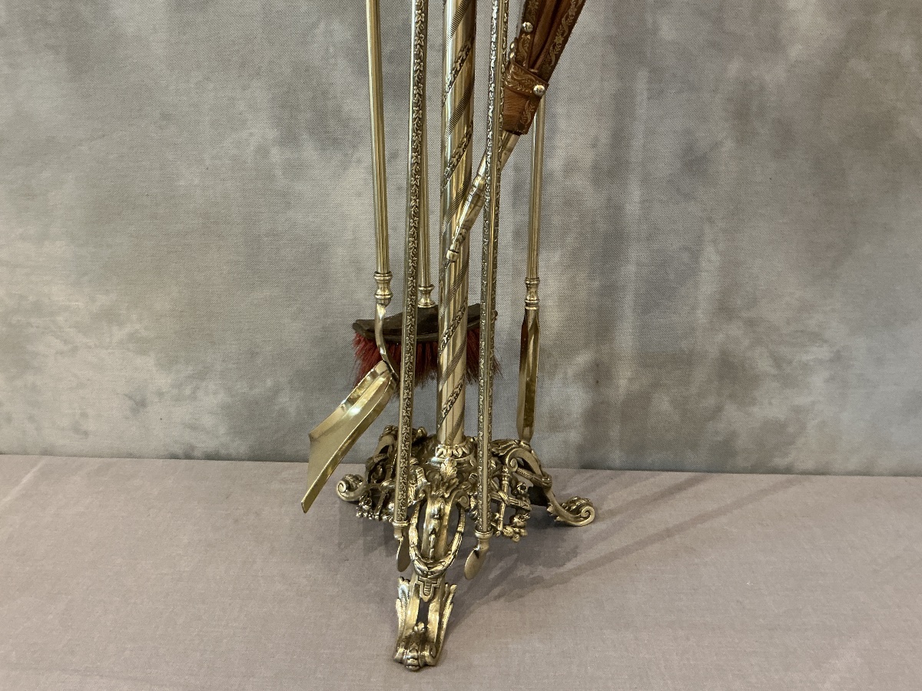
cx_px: 461
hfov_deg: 63.4
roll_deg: -0.5
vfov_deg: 49.7
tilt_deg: -20.7
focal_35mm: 28
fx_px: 746
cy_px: 346
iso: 250
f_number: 1.8
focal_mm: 3
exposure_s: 1/33
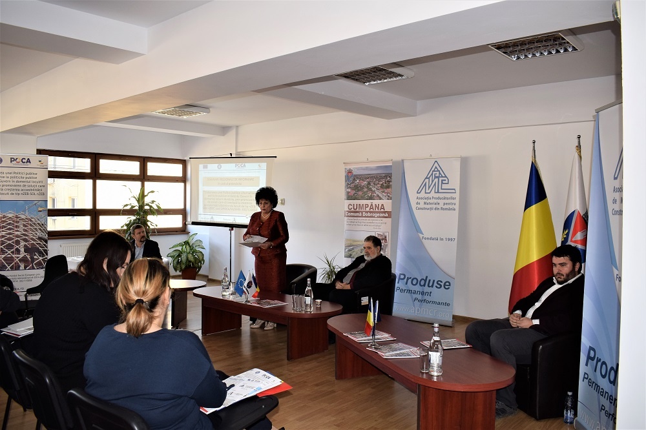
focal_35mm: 30
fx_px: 538
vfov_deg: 43.6
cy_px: 215
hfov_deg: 61.9
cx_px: 323
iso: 400
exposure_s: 1/125
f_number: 5.6
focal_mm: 20
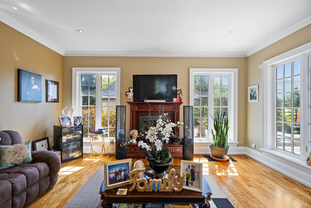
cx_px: 156
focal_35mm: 16
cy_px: 104
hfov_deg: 96.7
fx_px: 138
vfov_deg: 73.7
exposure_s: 1/30
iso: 1000
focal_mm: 16
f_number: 5.6
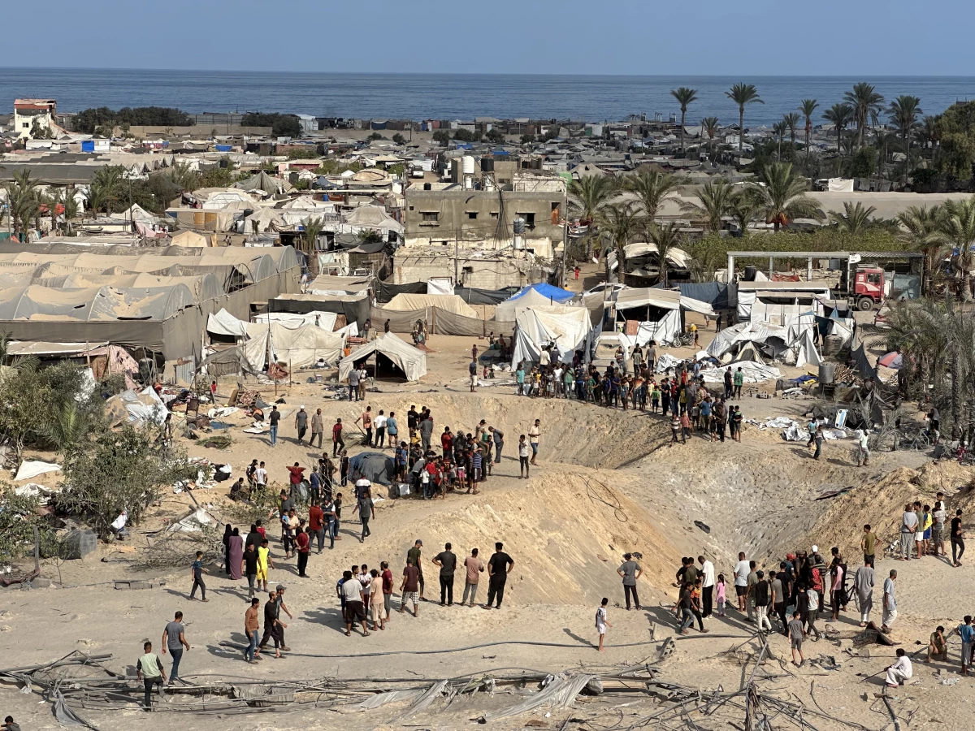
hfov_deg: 25.3
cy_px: 366
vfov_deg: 19.1
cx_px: 488
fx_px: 2169
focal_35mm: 77
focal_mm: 9
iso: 32
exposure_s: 1/1206
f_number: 2.8
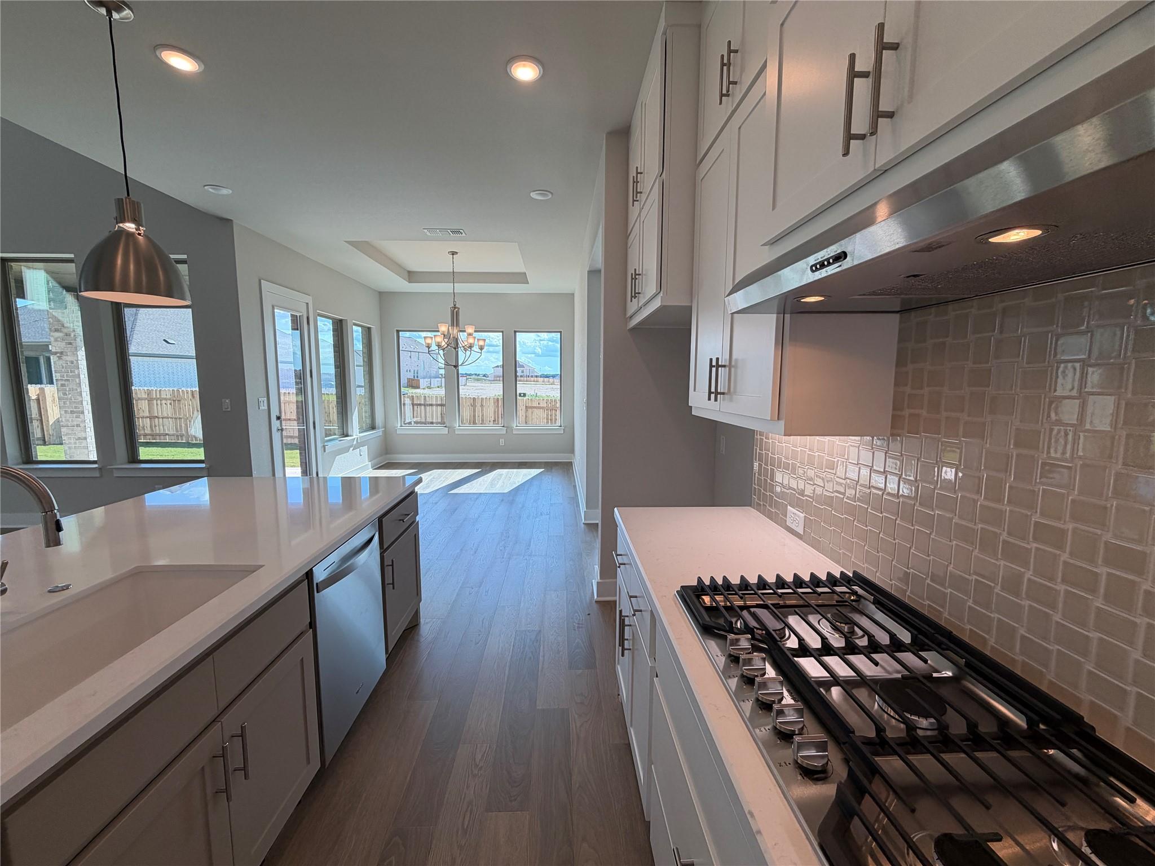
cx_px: 578
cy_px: 433
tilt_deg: -5.3
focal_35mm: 14
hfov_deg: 102.1
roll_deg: +1.0
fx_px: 467
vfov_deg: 85.7
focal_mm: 2.22
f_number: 2.2
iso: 50
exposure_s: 1/201
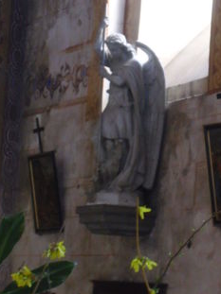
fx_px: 1227
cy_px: 113
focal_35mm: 144
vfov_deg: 13.7
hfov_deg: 10.3
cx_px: 117
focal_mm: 18.6
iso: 400
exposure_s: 1/10
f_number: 5.9
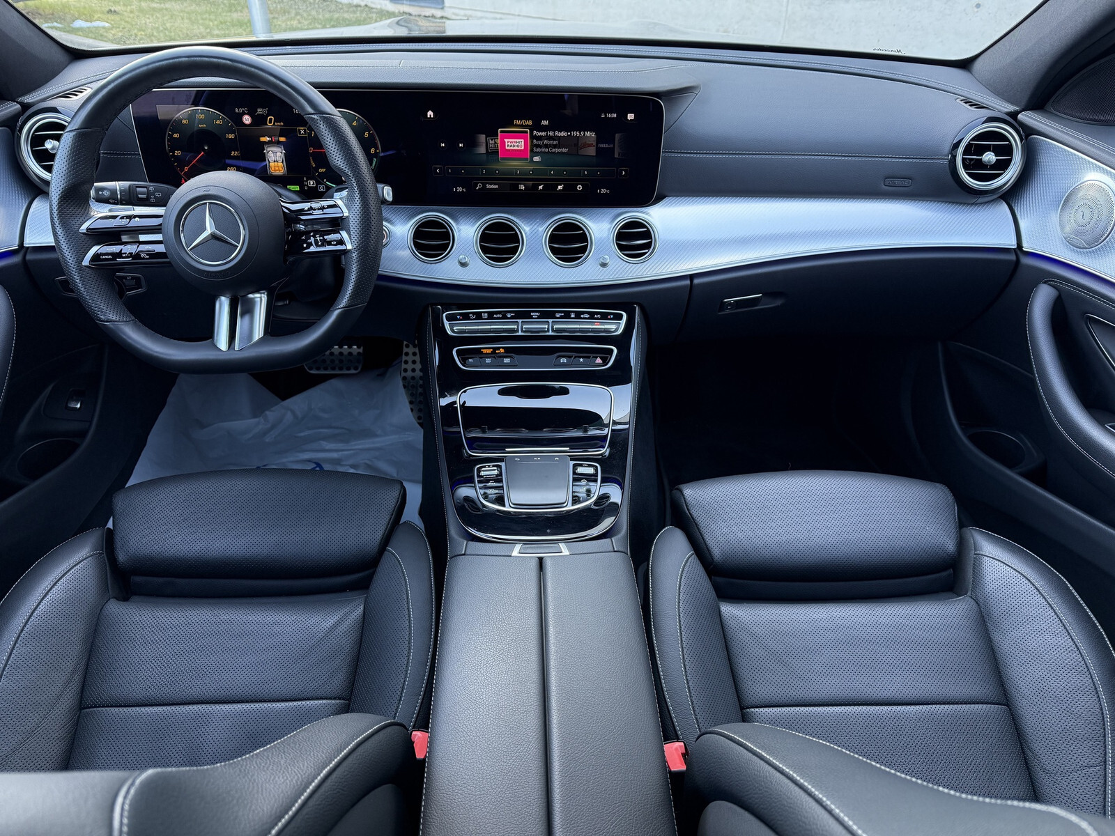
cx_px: 558
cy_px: 418
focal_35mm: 24
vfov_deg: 56.8
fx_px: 773
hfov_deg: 71.6
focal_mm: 6.76
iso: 200
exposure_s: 1/94
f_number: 1.78
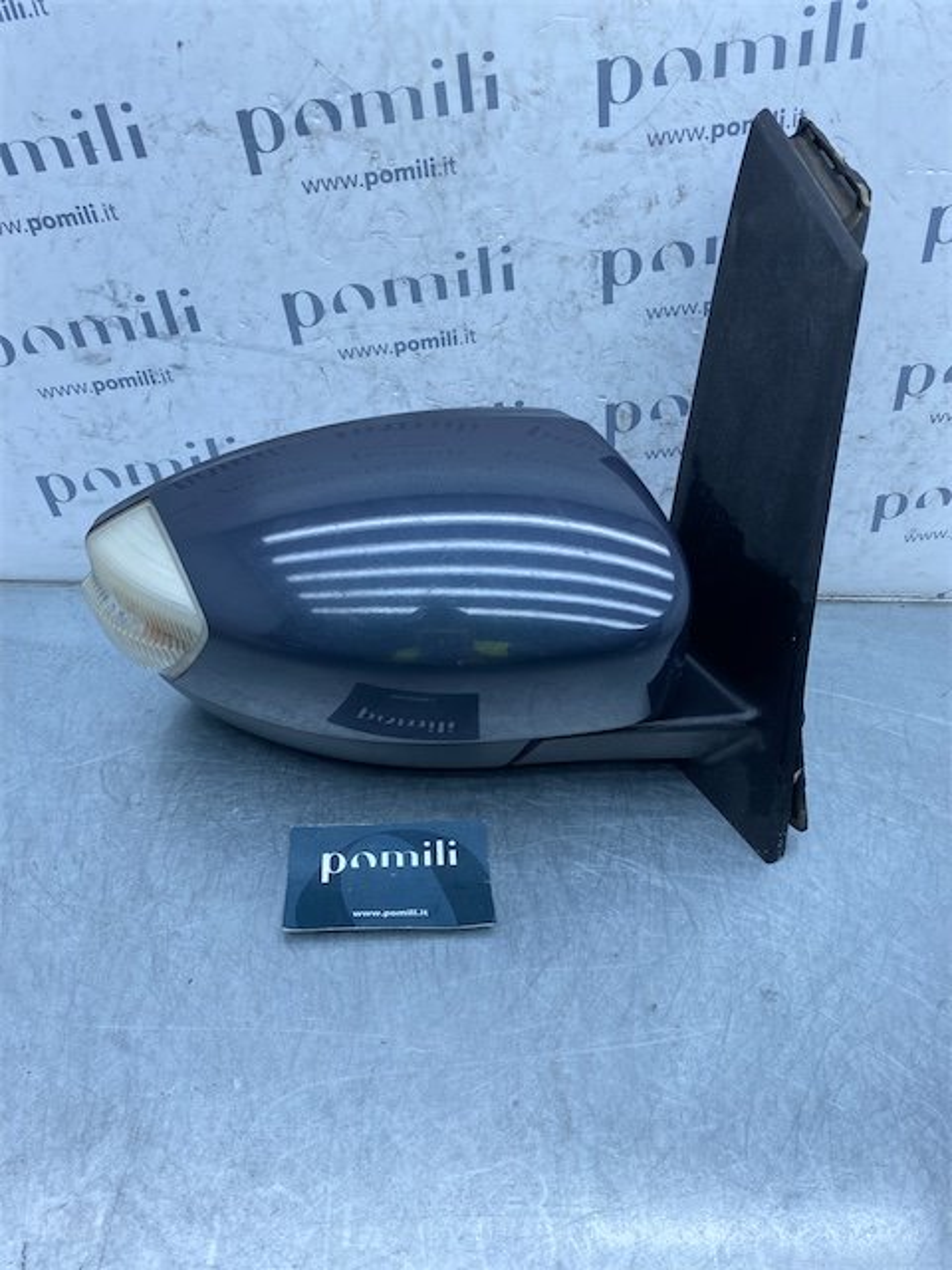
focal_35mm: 26
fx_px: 953
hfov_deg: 53.1
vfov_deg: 67.3
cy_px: 635
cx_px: 476
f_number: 1.8
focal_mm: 4.25
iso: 32
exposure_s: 1/711
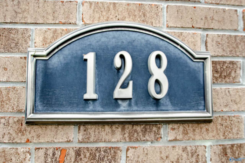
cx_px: 122
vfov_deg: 55.9
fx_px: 153
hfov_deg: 77.4
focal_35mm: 22
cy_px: 82
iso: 400
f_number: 7.1
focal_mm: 15
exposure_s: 1/100
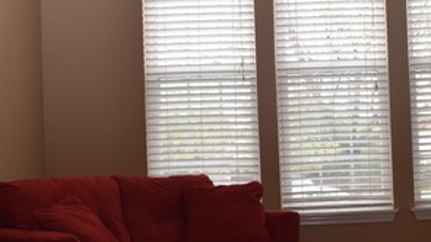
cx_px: 361
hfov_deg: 27.5
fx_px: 857
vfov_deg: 16.1
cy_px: 155
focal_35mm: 75
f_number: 5.6
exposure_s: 1/125
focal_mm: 22
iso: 500
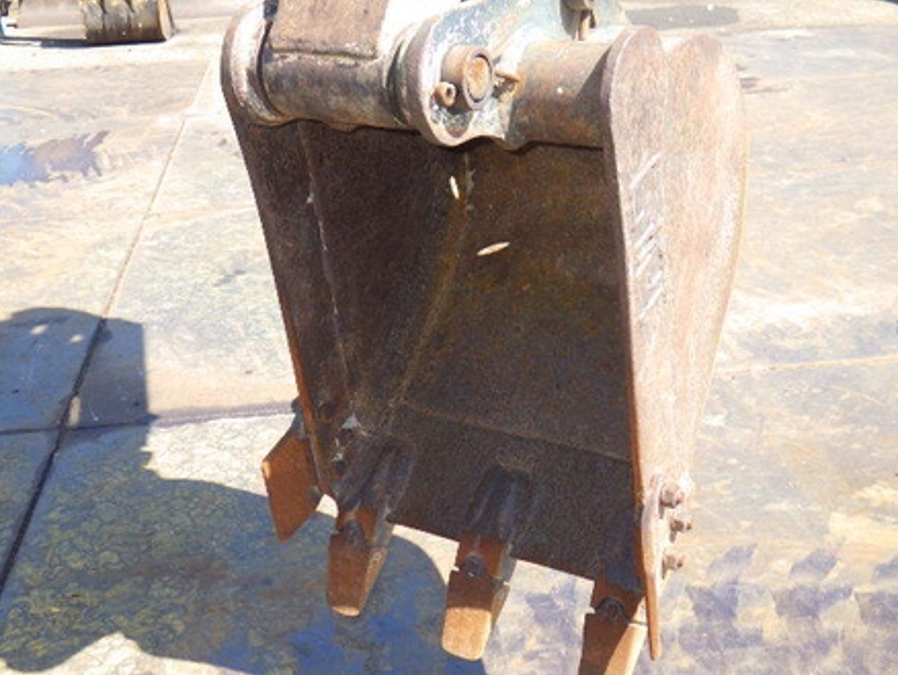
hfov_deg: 41.2
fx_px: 1194
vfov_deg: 31.5
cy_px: 353
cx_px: 488
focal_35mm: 46
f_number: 4.2
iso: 125
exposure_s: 1/200
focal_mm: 7.5
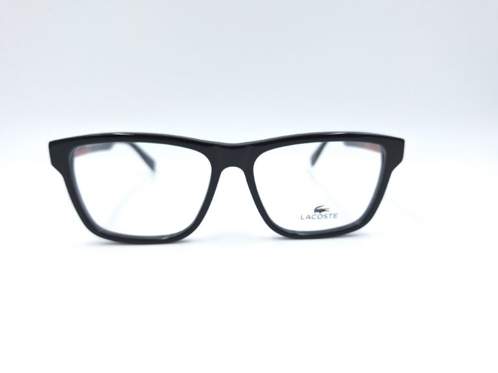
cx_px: 249
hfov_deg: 73.9
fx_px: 331
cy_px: 186
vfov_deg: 58.9
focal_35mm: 23
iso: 50
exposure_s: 1/100
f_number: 1.8
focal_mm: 5.54
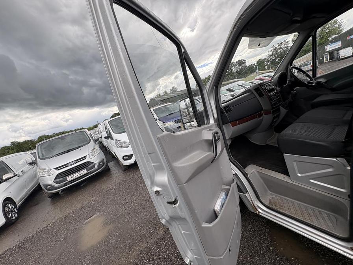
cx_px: 176
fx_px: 143
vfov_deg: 85.7
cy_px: 132
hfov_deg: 102.1
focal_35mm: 14
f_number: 2.2
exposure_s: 1/394
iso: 40
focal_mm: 2.22
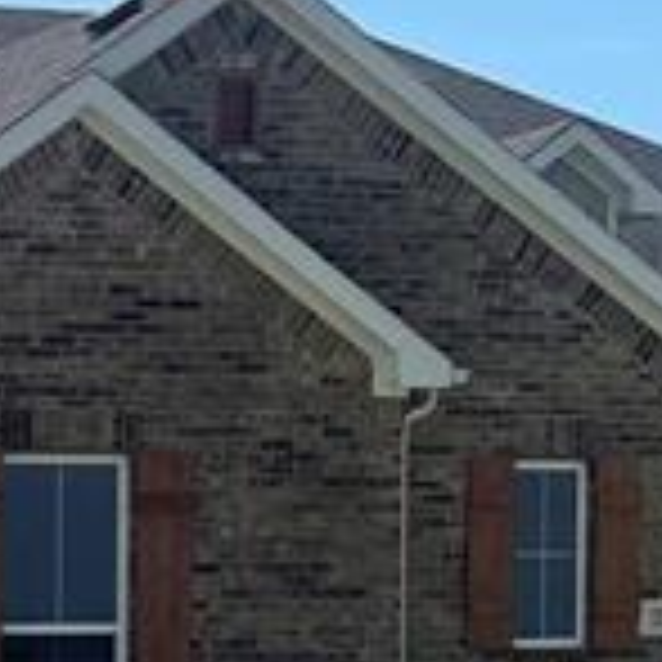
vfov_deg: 11.0
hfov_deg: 10.6
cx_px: -536
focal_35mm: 154
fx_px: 3332
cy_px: 955
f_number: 1.6
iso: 40
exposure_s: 1/10989
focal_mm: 5.1
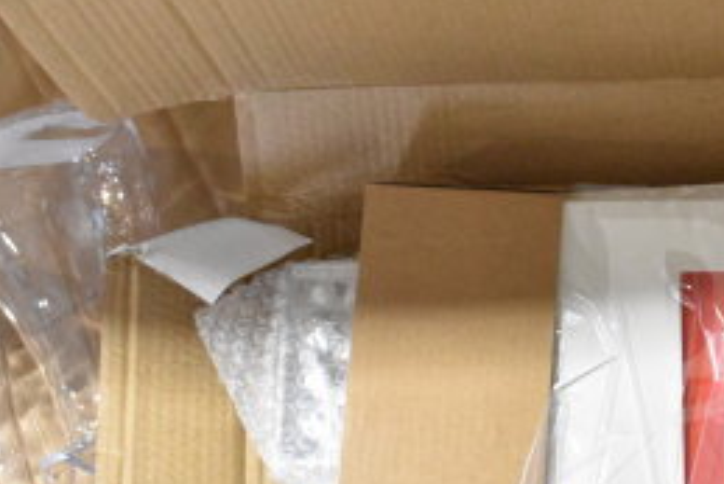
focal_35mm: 106
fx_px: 2133
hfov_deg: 18.4
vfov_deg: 12.8
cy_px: 441
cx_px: 847
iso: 6400
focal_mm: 30
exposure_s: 1/200
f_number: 7.1
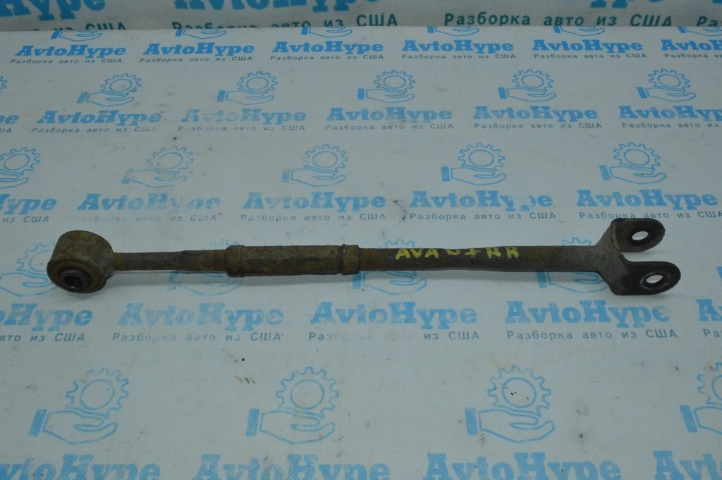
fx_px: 661
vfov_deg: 39.9
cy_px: 240
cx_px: 361
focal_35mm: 33
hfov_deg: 57.3
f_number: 16
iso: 3200
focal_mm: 22
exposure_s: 1/200
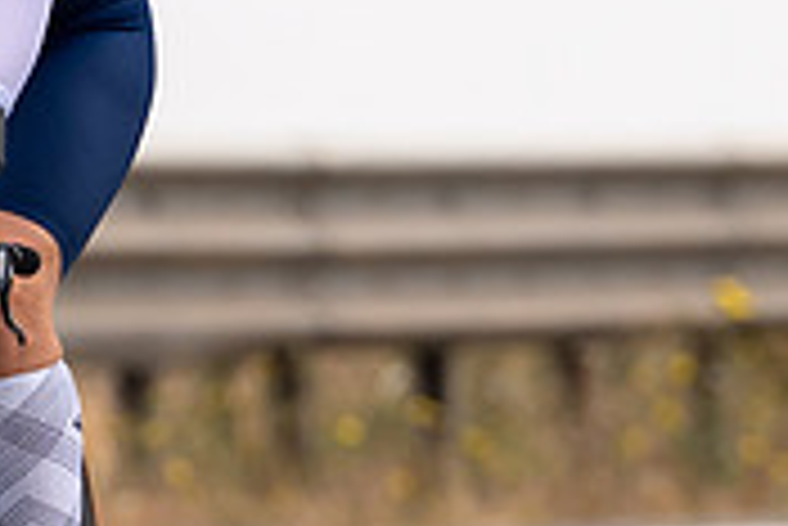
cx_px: -61
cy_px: 345
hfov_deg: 1.4
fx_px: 32049
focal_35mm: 1463
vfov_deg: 0.9
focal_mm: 200
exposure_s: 1/800
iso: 100
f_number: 3.5
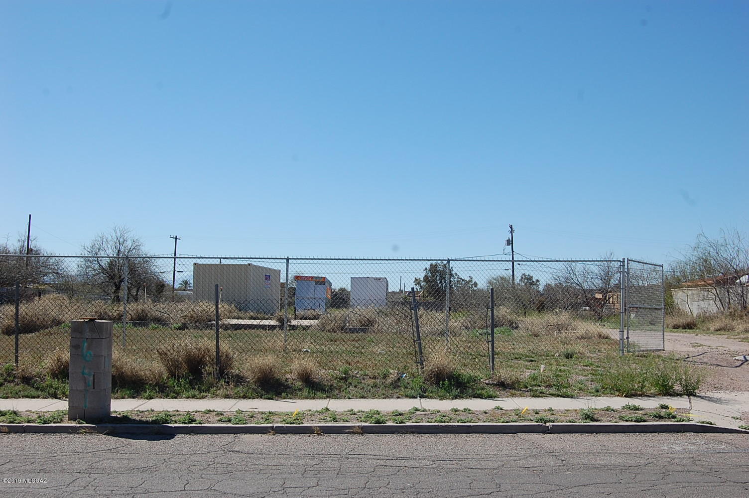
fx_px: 935
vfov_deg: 29.8
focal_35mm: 45
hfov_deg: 43.6
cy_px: 249
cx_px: 374
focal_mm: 30
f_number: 10
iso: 200
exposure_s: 1/400
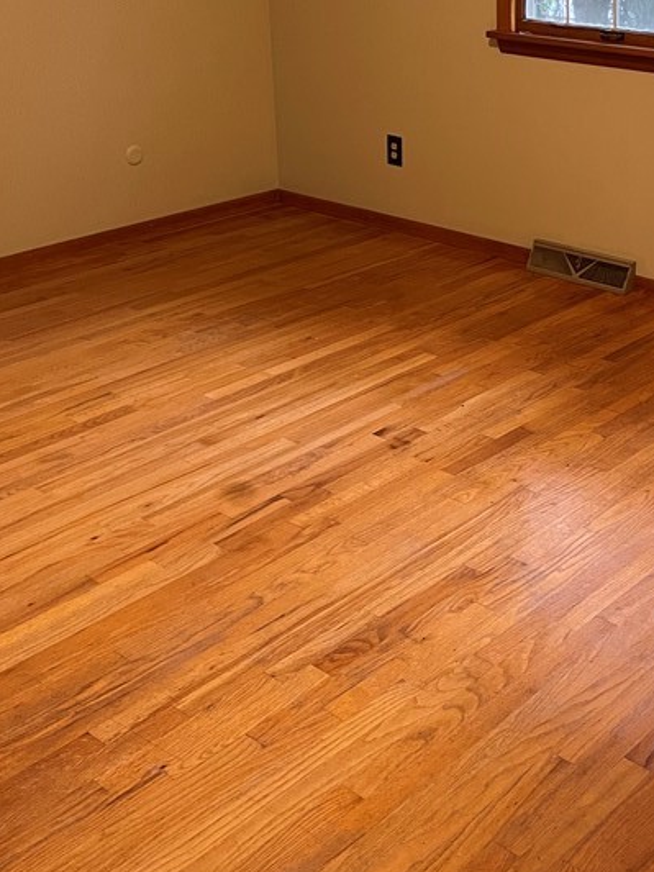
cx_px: 521
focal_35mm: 50
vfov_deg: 37.4
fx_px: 1260
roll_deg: +0.1
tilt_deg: -16.1
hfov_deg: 28.5
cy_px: 233
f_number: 1.6
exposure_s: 1/60
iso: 200
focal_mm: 4.2
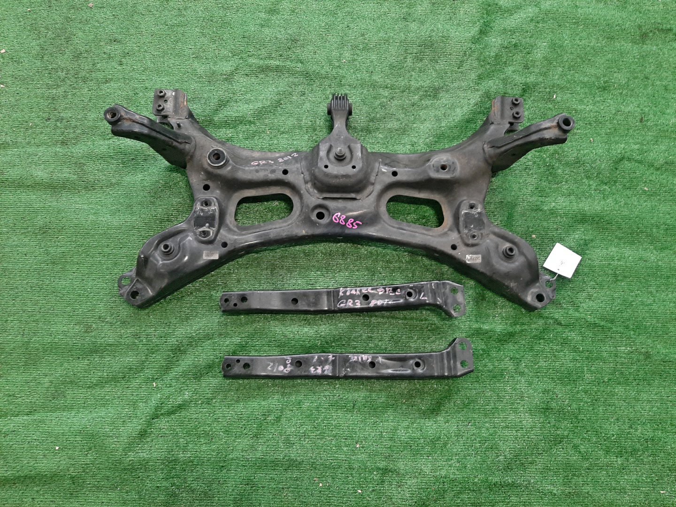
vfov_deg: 53.1
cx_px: 338
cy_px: 254
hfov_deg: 67.3
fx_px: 508
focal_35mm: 26
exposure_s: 1/50
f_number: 1.7
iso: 143
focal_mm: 3.93
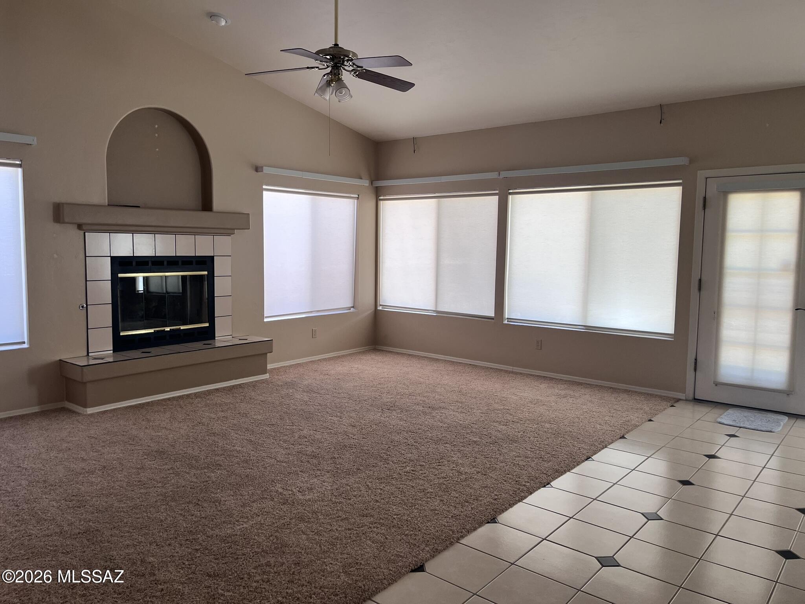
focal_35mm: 26
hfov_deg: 67.3
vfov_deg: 53.1
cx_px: 402
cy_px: 302
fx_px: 605
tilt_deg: -3.4
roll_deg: -1.1
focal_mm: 5.1
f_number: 1.6
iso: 64
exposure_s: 1/122
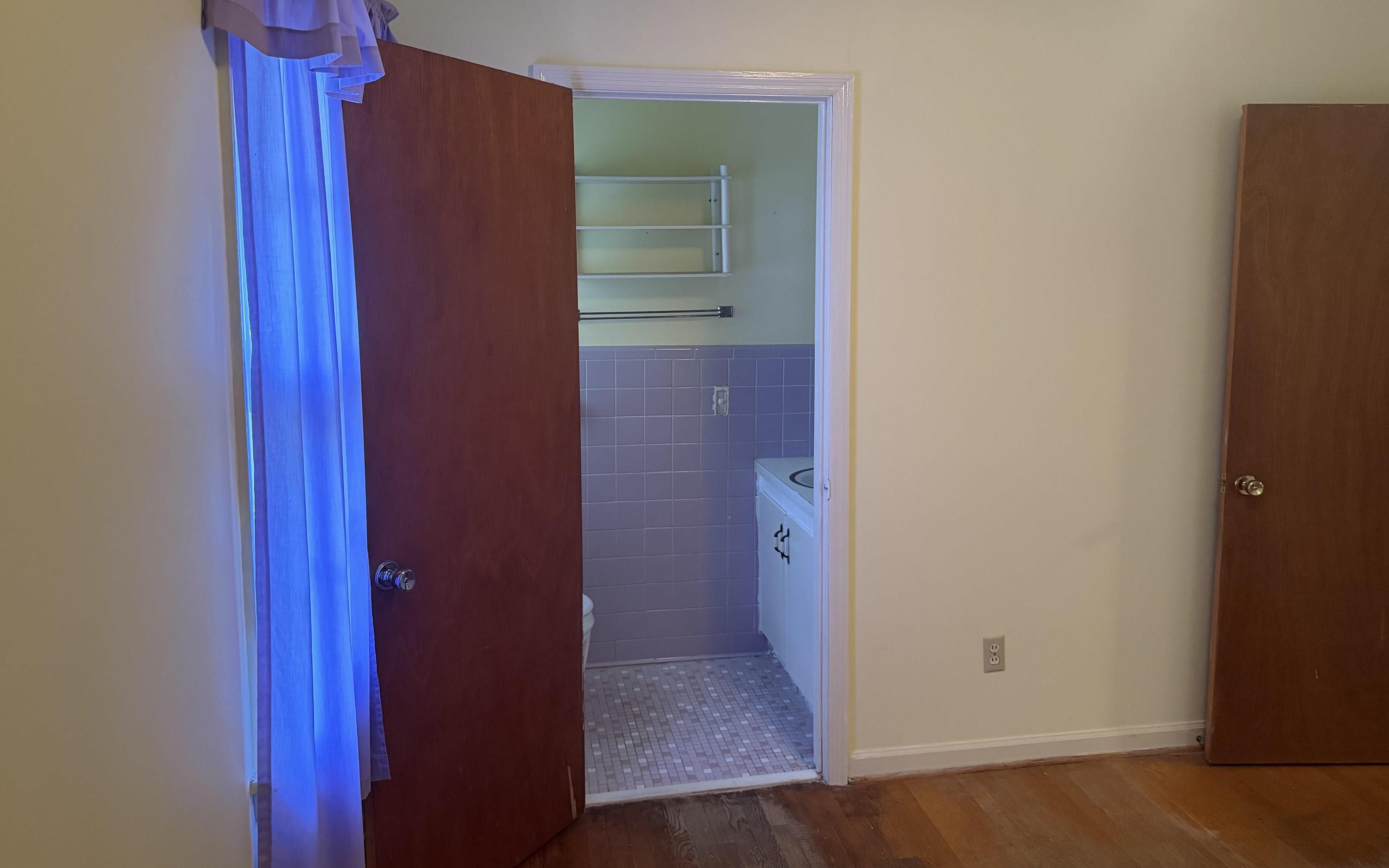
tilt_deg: -5.8
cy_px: 377
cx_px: 699
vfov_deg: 47.5
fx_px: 984
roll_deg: +0.2
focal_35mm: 26
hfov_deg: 70.4
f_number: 1.78
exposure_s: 1/60
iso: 500
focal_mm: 6.76
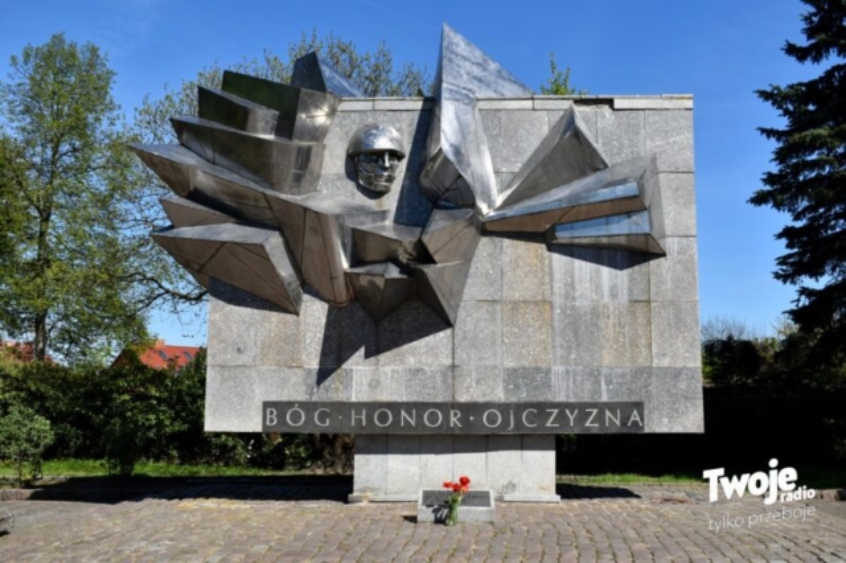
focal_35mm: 40
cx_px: 423
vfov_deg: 33.0
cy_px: 282
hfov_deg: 47.9
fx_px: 951
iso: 400
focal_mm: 27
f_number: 7.1
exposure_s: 1/2000
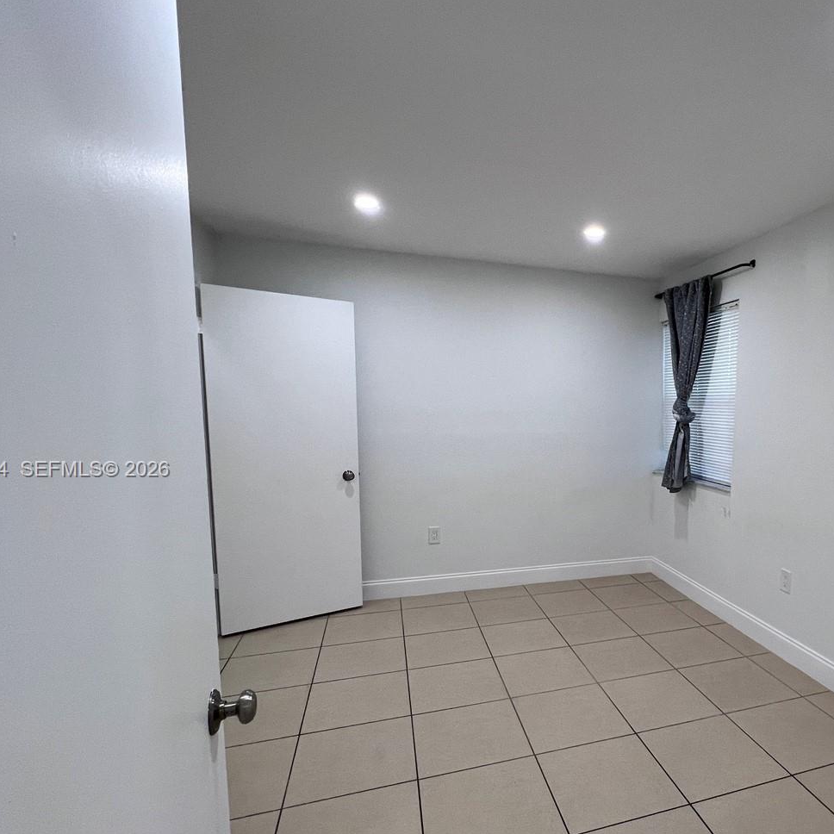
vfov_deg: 77.3
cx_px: 590
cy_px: 470
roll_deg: -0.5
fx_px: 518
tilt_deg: -5.9
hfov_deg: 73.9
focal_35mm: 19
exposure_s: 1/120
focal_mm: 1.57
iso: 125
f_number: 1.8
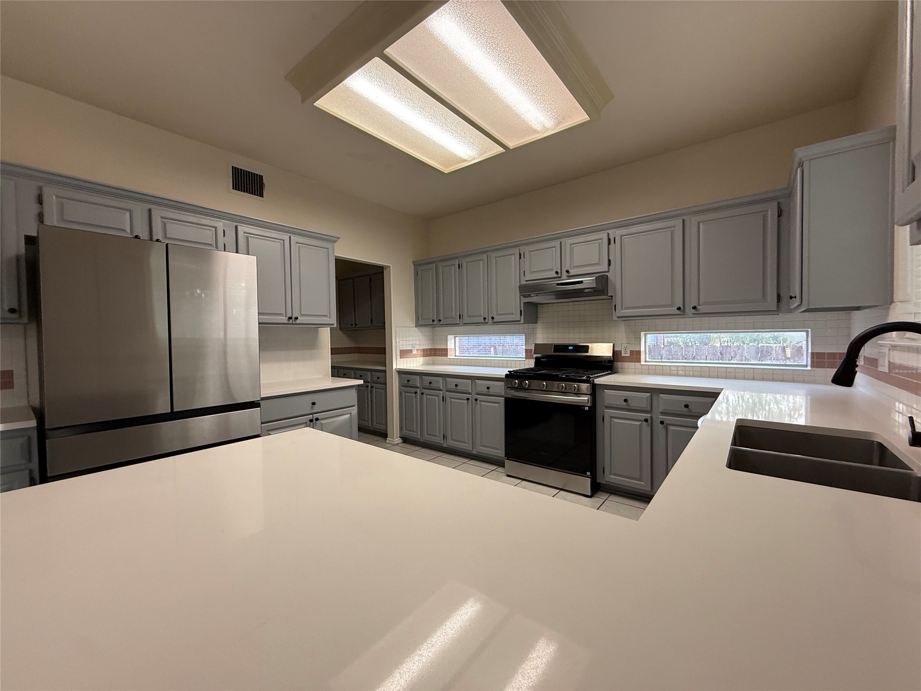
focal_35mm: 14
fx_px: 372
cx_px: 460
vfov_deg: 85.7
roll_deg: +0.8
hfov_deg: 102.1
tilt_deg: -1.5
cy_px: 346
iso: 320
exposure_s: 1/120
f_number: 2.2
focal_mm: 2.22
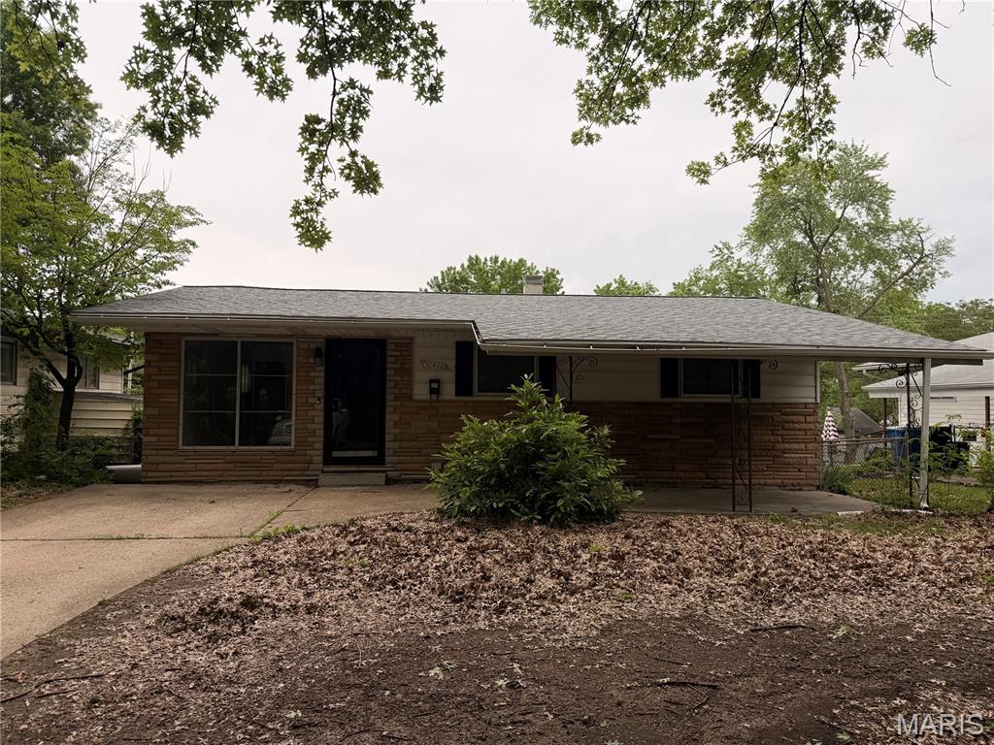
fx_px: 689
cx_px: 497
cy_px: 372
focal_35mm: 24
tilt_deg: +2.1
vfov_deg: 56.8
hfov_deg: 71.6
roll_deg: +0.5
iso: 80
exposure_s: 1/1174
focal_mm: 6.76
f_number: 1.78
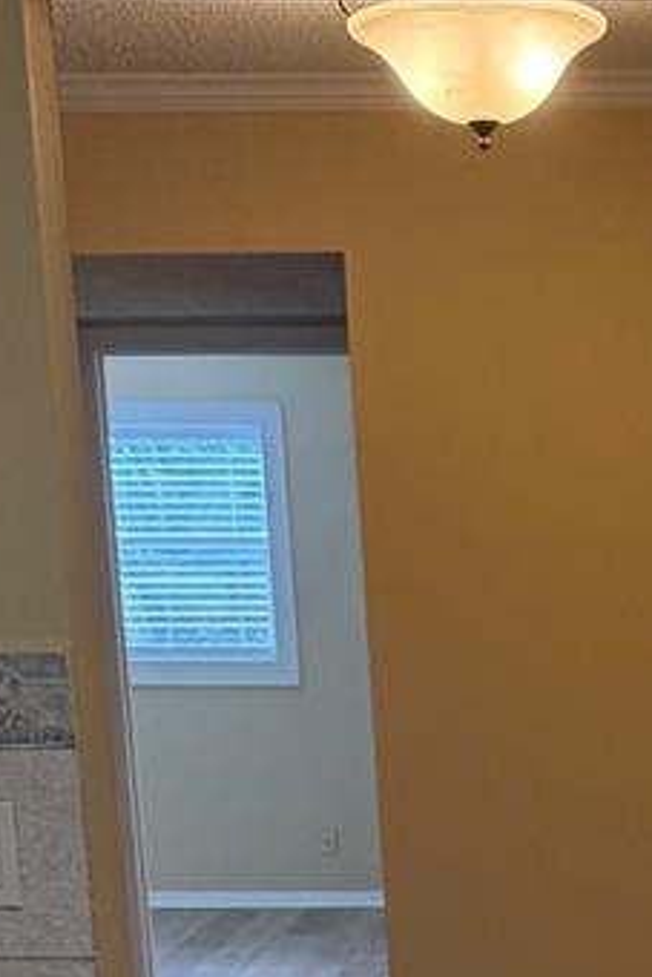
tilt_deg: -14.6
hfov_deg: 15.0
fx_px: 2388
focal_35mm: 88
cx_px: 787
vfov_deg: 21.3
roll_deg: +0.0
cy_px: 1216
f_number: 1.78
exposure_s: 1/182
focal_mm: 6.76
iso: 200
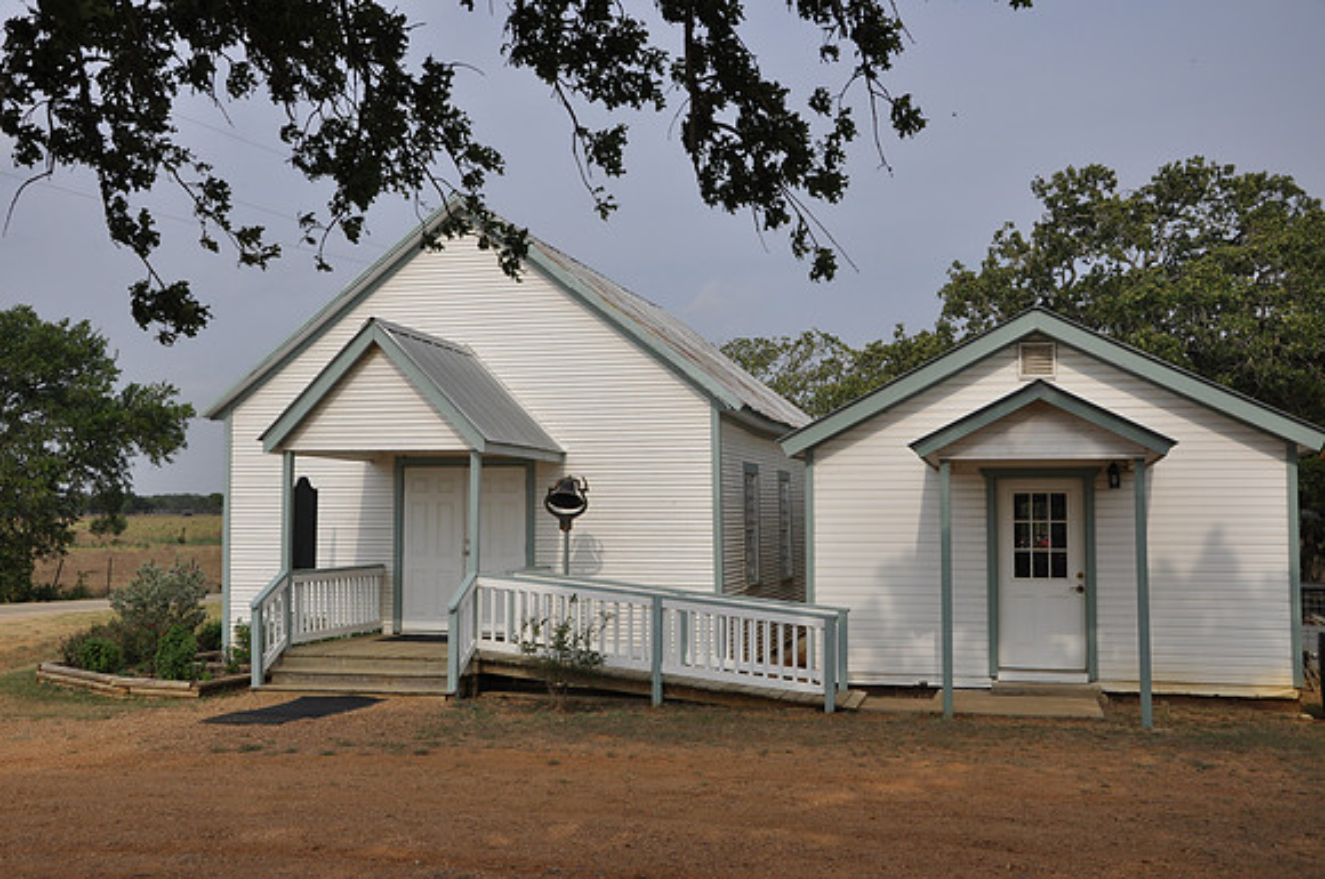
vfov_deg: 34.1
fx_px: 1433
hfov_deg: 49.6
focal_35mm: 39
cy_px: 440
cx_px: 662
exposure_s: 1/250
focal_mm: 26
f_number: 8
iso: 200
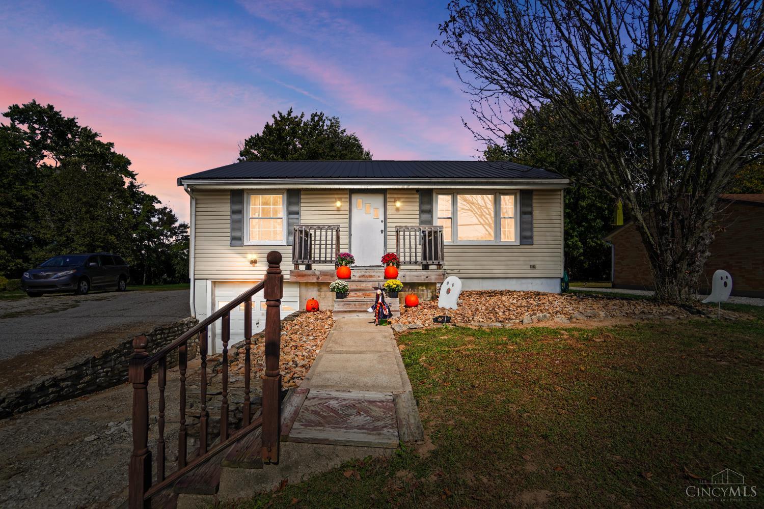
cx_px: 382
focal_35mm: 15
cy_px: 254
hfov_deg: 100.4
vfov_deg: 77.3
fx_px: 318
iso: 100
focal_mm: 10
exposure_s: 1/2000
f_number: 4
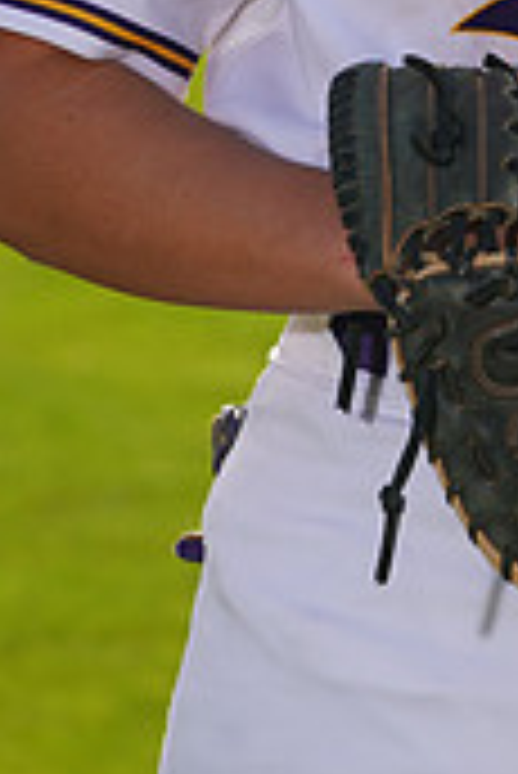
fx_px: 14495
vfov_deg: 3.1
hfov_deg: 2.0
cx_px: 759
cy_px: -369
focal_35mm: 673
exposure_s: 1/250
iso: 100
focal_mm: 200
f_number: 8
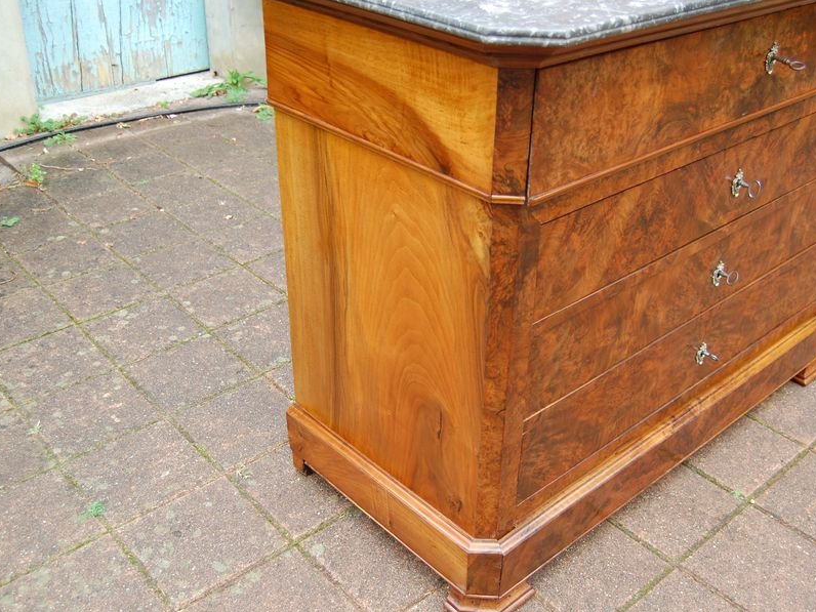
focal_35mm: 38
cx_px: 422
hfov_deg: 49.5
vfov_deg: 38.1
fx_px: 885
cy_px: 307
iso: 400
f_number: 4.5
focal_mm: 23
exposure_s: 1/80
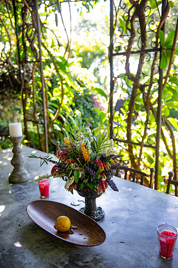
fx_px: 237
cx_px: 89
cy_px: 134
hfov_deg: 41.1
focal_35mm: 32
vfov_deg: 58.7
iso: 640
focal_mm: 32
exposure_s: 1/320
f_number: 2.8
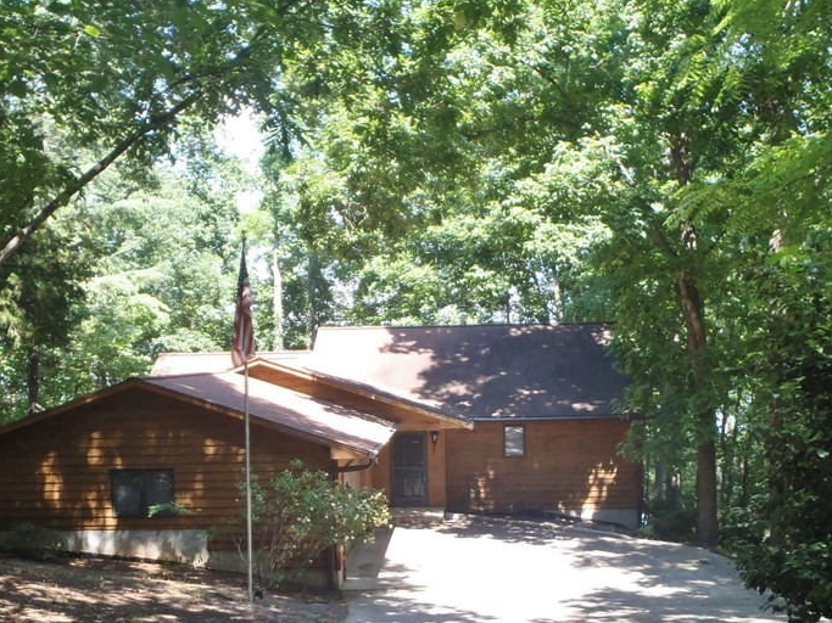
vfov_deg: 33.8
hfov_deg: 44.8
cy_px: 443
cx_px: 386
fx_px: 1009
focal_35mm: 42
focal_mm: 5
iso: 80
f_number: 3.5
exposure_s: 1/60
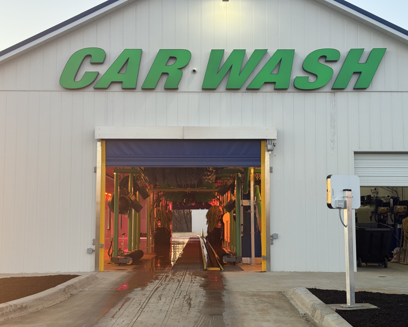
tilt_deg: +4.6
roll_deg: -0.4
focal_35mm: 51
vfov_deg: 29.7
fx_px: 616
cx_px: 201
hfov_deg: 36.7
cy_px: 166
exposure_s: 1/214
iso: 50
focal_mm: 6.76
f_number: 1.78
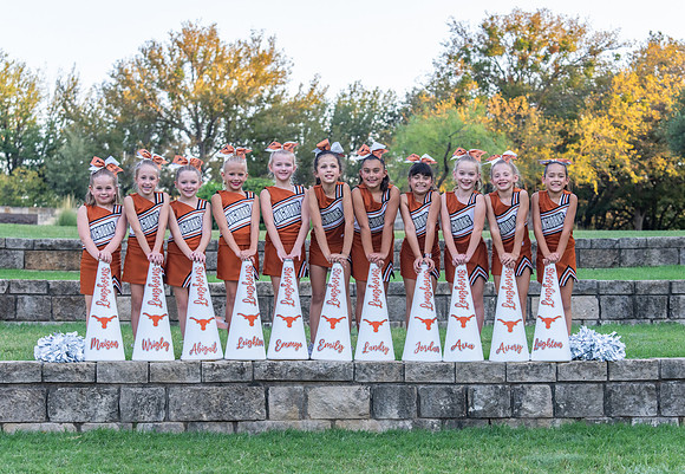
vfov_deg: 18.4
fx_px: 1464
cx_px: 373
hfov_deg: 26.3
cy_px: 225
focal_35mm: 76
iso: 640
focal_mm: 70
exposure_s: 1/400
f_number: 4
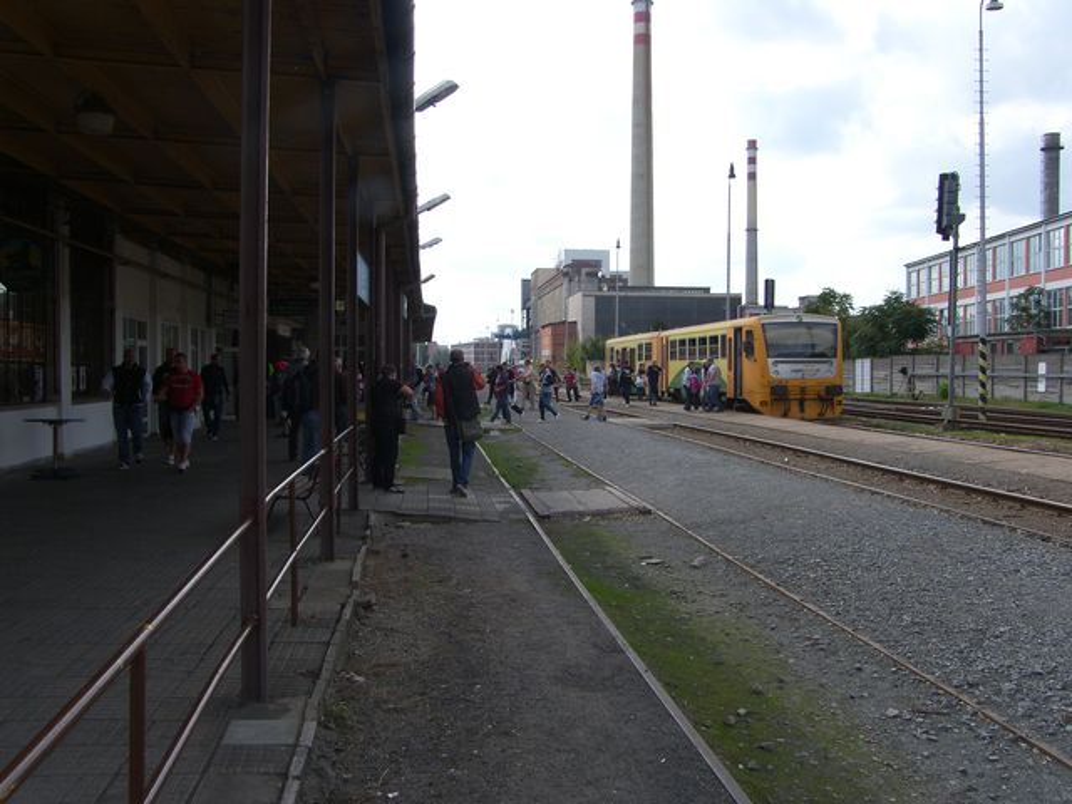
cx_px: 536
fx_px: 867
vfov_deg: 49.7
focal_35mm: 28
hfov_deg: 63.4
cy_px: 402
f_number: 6.3
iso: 50
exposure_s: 1/250
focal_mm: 7.4
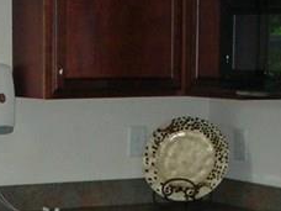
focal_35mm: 157
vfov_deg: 9.2
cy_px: 331
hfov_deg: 12.5
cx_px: 23
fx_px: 1274
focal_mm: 5.8
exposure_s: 1/60.1
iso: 167
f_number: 3
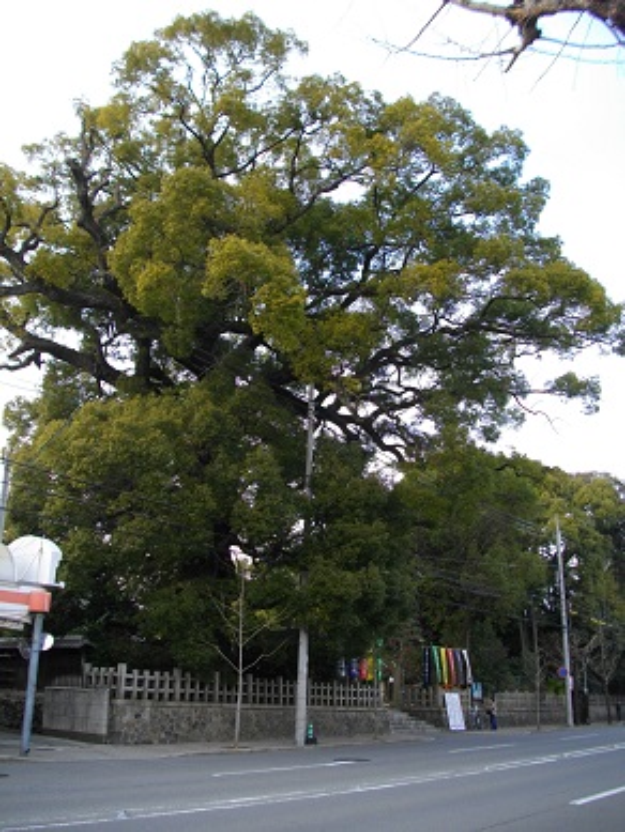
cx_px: 312
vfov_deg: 56.8
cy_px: 416
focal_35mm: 32
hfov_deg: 44.2
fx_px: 770
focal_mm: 5.7
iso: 102
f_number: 2.9
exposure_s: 1/125
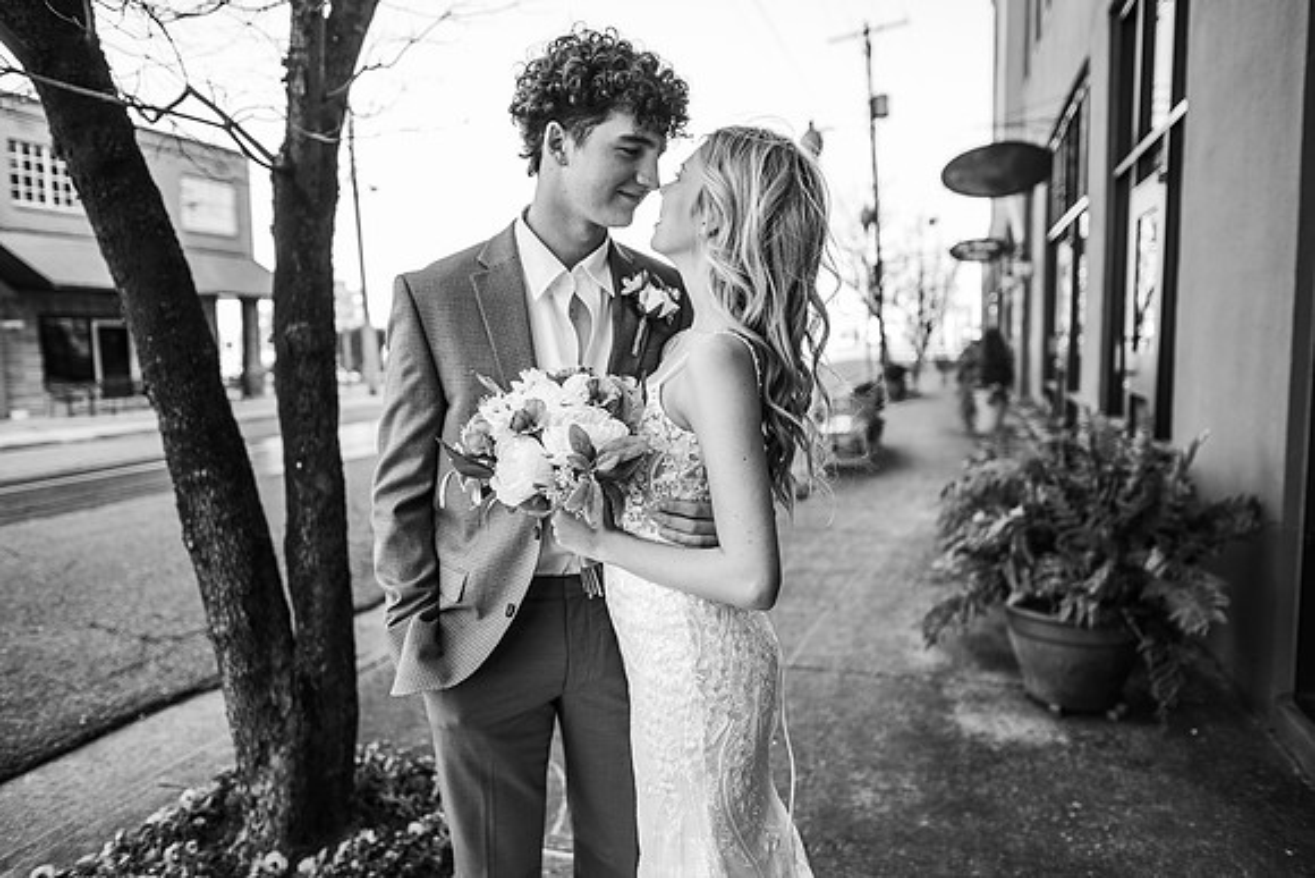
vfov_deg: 53.2
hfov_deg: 73.7
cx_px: 658
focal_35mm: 24
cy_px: 439
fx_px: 877
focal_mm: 24
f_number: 2
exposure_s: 1/320
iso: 160
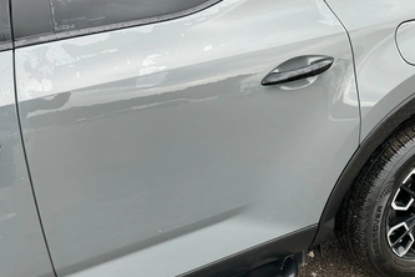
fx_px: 403
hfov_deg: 54.1
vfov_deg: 37.8
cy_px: 142
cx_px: 246
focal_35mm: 35
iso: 50
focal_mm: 3
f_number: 1.8
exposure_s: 1/122
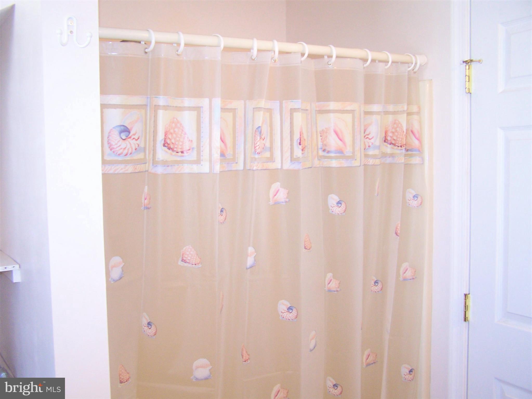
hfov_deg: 49.0
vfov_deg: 37.7
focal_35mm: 38
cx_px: 266
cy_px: 200
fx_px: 584
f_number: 2.8
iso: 140
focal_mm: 6.3
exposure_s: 1/60
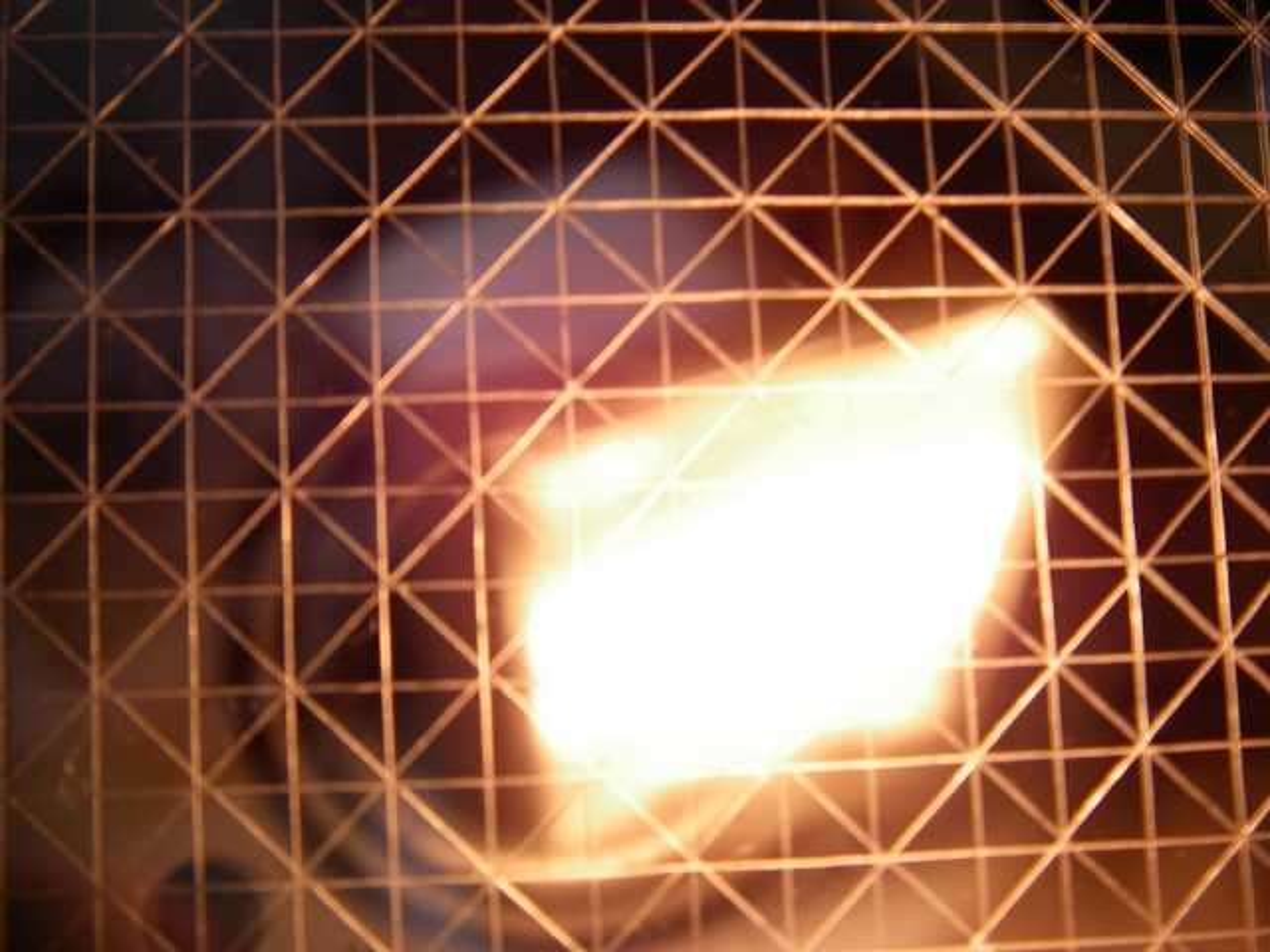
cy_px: 476
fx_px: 1394
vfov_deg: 37.7
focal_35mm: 38
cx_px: 635
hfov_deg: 49.0
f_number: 3.3
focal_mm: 6.3
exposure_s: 1/4
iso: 64
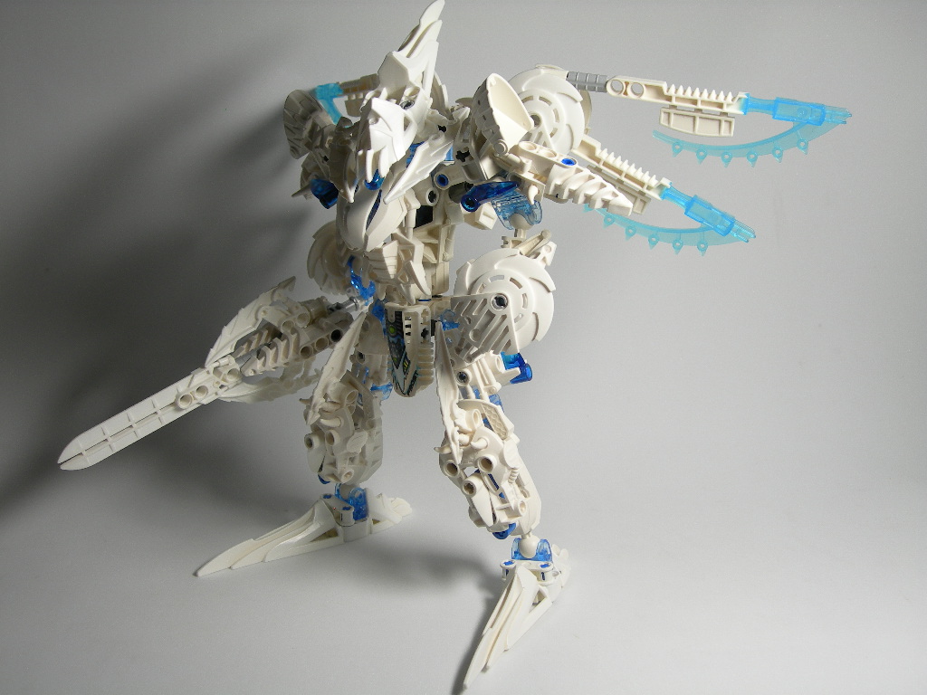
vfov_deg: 35.1
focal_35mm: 41
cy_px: 348
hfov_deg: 45.8
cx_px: 464
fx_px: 1098
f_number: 2.9
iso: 50
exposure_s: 1/52.8
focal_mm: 8.5
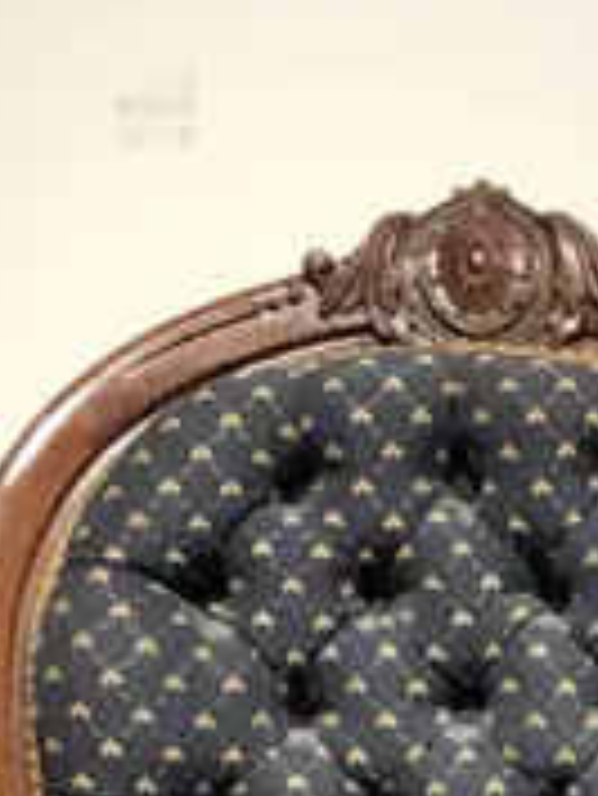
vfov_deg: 11.7
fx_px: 3727
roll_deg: +1.1
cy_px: 1169
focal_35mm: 162
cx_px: 1115
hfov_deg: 8.8
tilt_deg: -14.2
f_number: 1.8
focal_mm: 3.99
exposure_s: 1/25
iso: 32
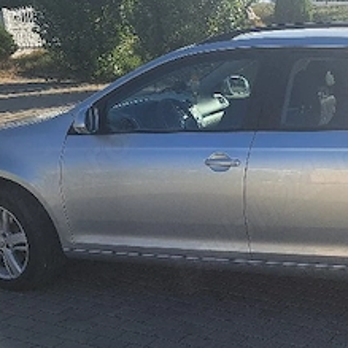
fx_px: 660
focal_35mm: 58
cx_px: 338
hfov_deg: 28.0
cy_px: 215
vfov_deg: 29.5
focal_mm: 5.23
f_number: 1.8
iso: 50
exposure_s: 1/1429
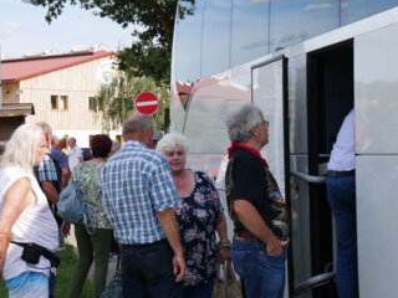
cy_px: 139
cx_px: 230
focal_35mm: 90
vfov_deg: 16.4
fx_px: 1035
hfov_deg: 21.8
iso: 200
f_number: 8
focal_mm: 36
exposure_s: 1/250
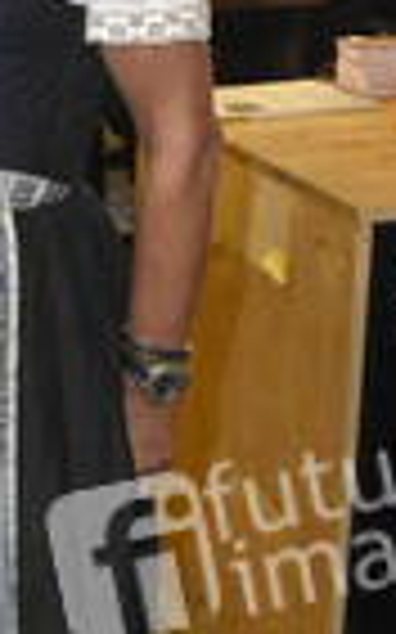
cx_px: -130
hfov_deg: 12.2
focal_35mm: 104
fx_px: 1798
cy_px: 315
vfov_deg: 20.0
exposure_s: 1/100
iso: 3200
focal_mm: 24
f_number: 6.3
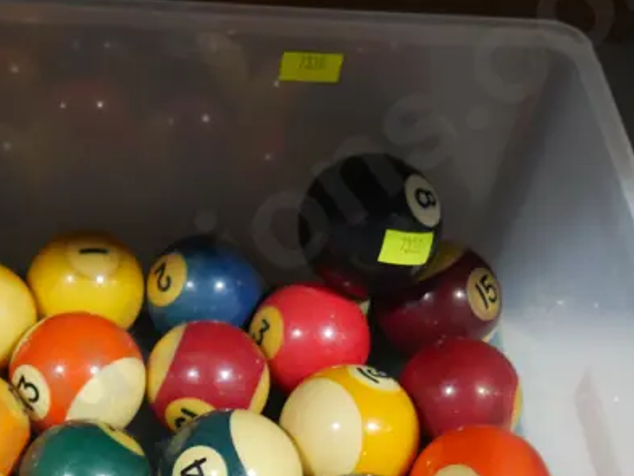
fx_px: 1337
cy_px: 372
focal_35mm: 73
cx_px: 97
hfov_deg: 26.0
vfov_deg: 20.0
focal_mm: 14
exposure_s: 1/60
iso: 500
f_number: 3.5
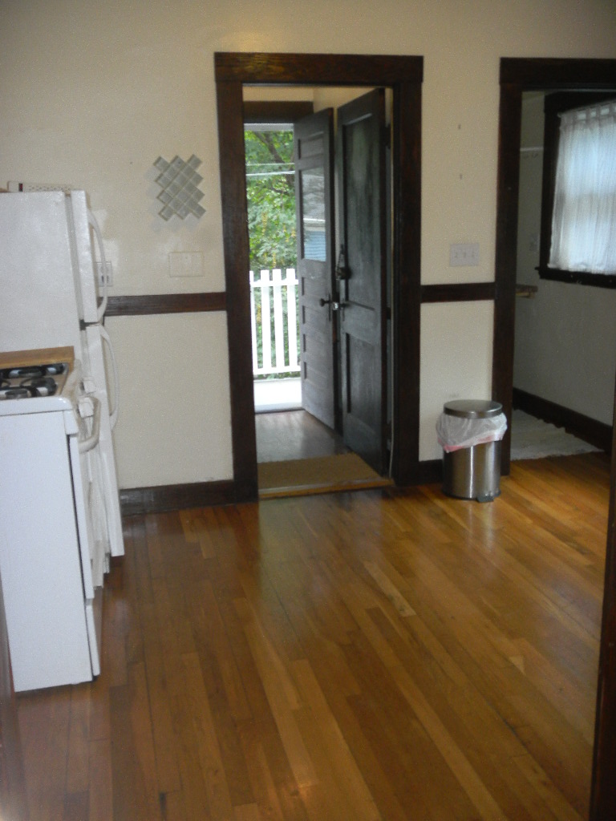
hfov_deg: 40.7
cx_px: 308
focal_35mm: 35
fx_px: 830
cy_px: 410
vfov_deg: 52.6
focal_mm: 6.3
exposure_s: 1/30
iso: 200
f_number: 3.6
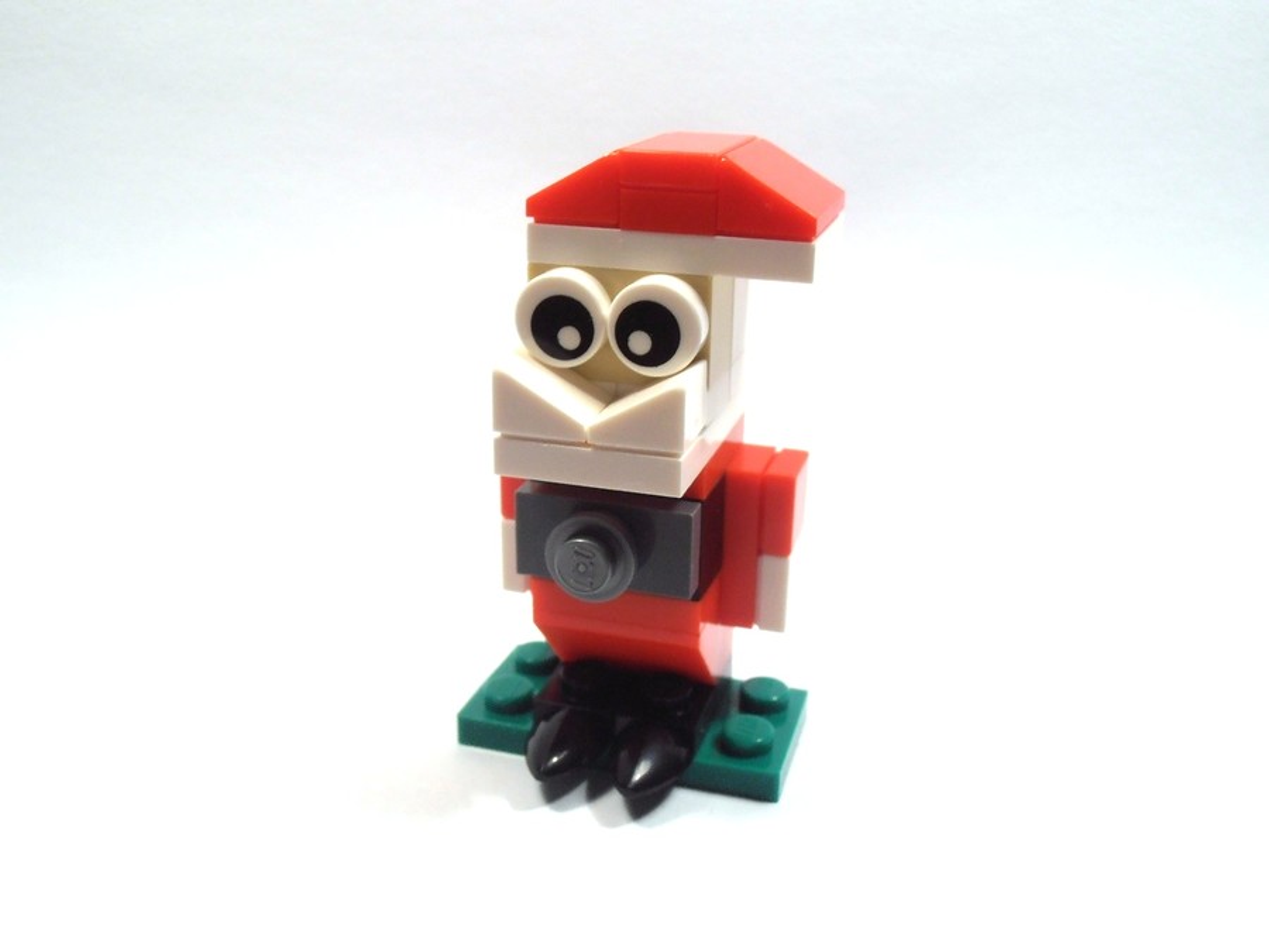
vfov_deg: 38.7
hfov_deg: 50.1
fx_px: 1356
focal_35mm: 37
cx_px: 634
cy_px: 476
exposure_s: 1/60
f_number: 3.9
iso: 80
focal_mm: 6.61
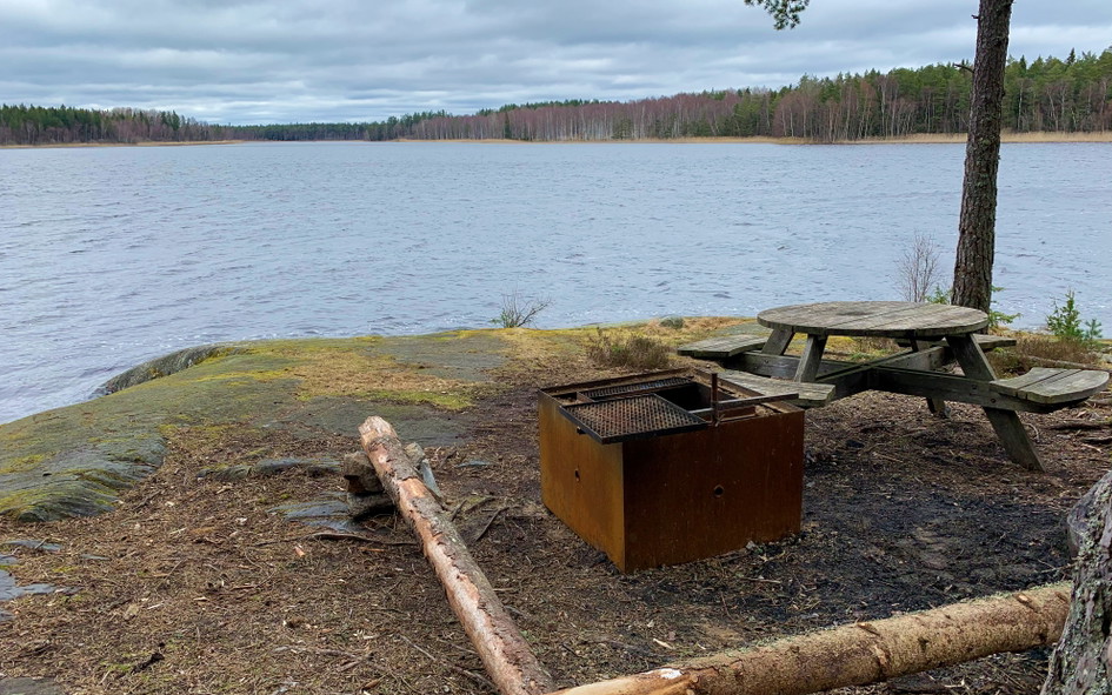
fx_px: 849
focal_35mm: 28
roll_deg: +1.2
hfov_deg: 66.5
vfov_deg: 44.6
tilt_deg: -13.9
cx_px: 555
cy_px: 348
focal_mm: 4.25
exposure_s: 1/669
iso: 25
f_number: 1.8
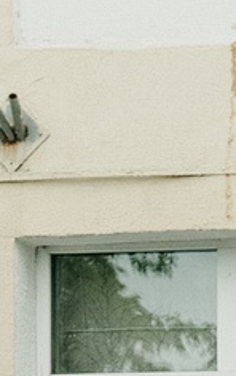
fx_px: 3316
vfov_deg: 6.2
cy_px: 958
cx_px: 1329
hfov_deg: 3.6
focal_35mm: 323
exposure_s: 1/400
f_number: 5
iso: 320
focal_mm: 27
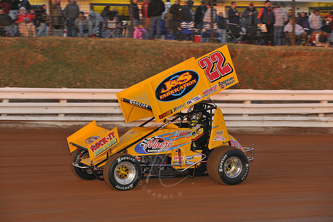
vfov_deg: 11.4
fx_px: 1109
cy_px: 111
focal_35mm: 120
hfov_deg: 17.1
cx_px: 166
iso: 640
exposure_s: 1/250
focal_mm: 120
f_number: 6.3
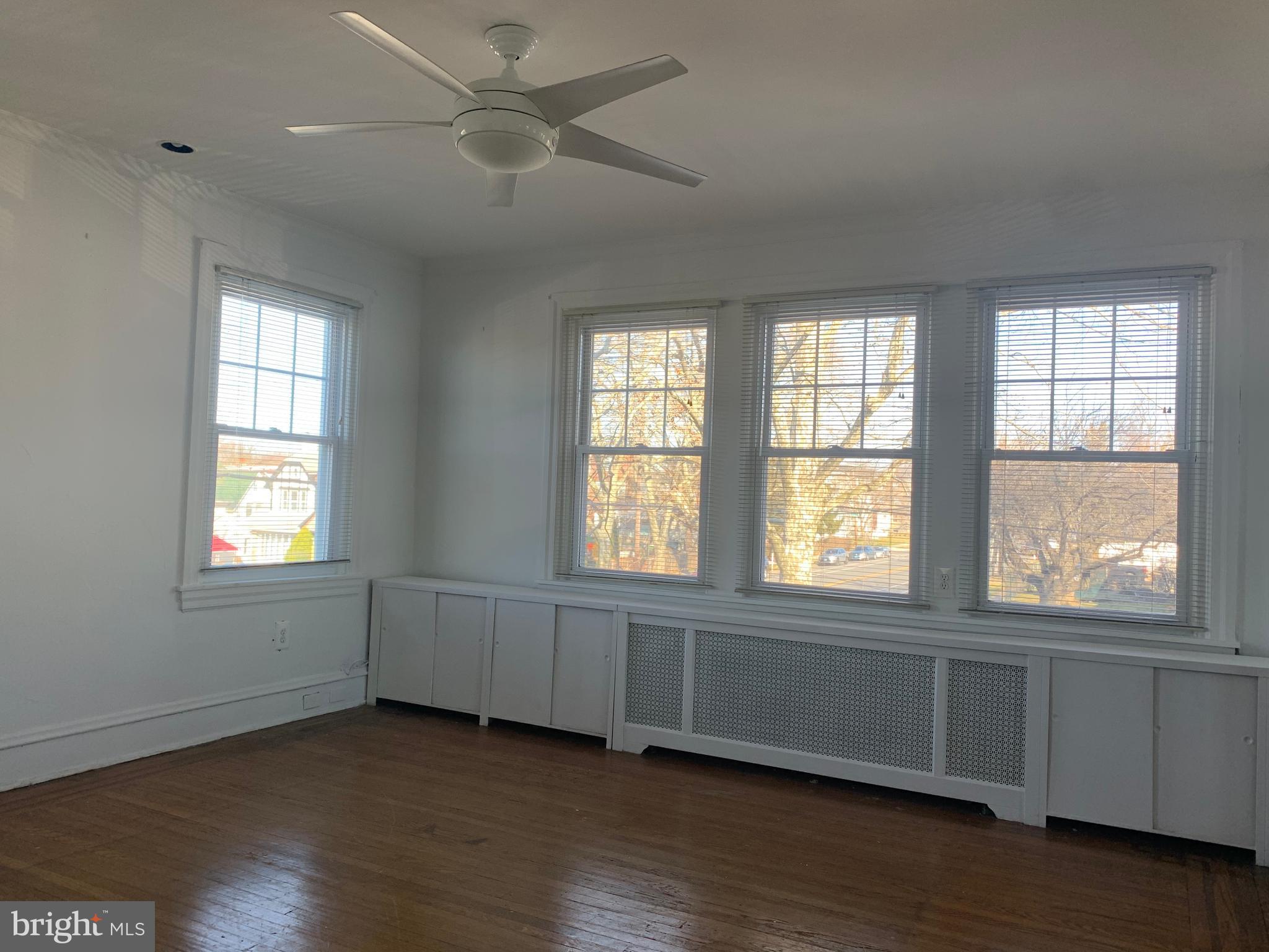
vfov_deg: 53.1
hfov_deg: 67.3
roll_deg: -1.6
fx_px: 953
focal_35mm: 26
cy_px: 476
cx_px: 634
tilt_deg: +2.2
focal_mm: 4.25
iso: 40
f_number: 1.8
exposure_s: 1/121
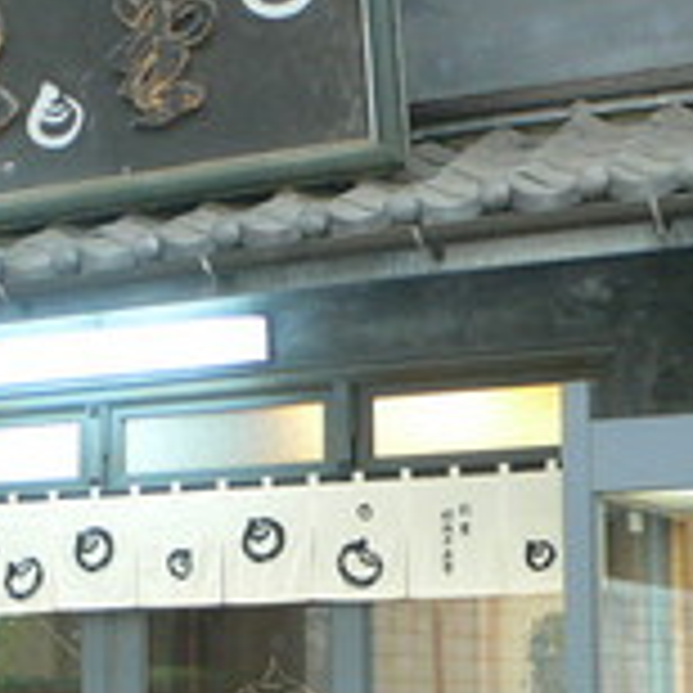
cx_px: 374
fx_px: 1993
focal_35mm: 88
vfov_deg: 19.4
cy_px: 603
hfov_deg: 19.7
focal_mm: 6.3
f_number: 2.8
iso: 200
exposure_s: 1/13
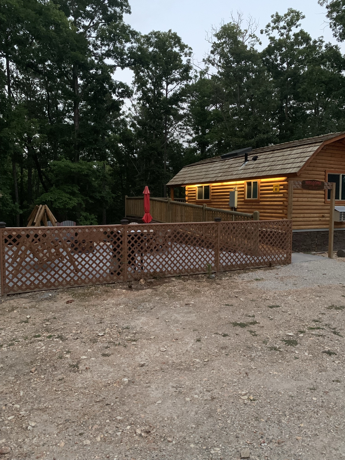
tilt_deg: -4.2
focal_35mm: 26
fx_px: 346
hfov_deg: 53.1
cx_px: 172
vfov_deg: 67.3
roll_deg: -1.3
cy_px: 230
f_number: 1.8
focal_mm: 4.25
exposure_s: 1/28
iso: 800
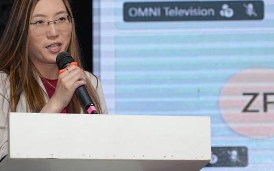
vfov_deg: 5.6
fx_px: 1754
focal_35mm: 235
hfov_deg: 8.9
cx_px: 73
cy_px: 50
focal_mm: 105
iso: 800
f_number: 4
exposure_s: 1/160
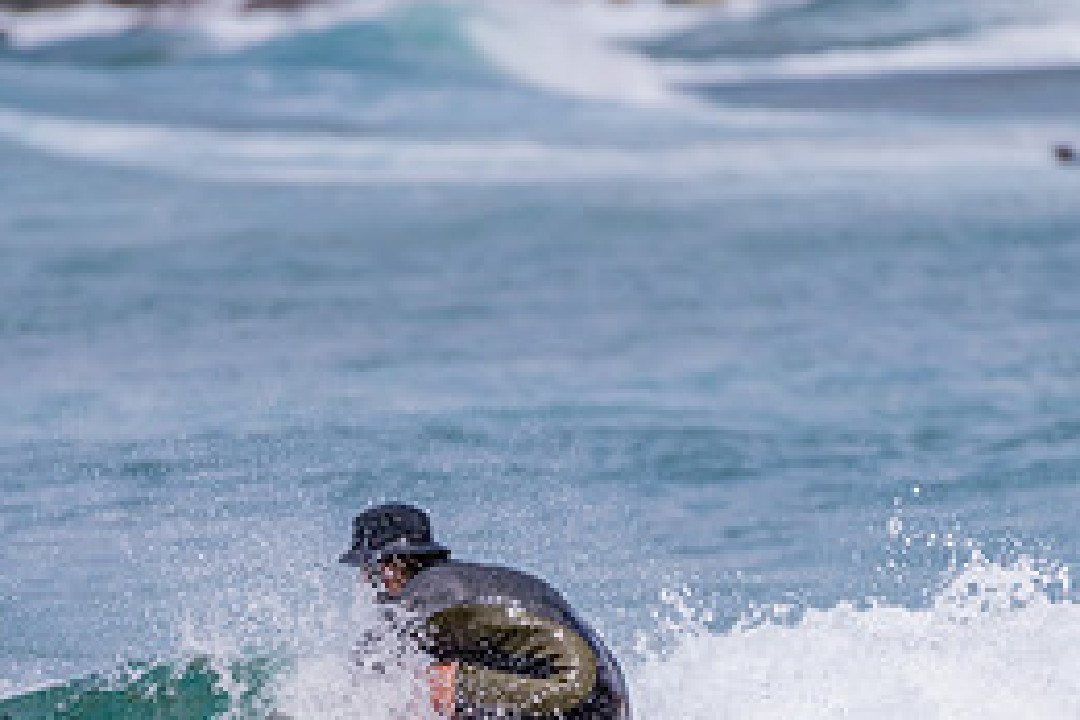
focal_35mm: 1112
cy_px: 743
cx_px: 426
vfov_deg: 1.2
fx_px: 33357
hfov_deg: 1.9
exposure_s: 1/1250
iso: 500
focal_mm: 500
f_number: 5.6
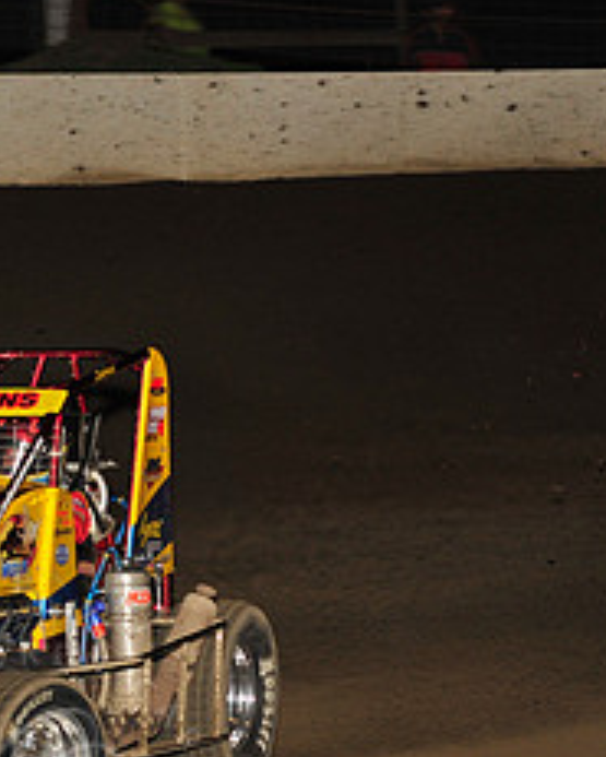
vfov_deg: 7.8
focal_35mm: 247
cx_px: 29
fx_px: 5534
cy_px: 537
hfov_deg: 6.3
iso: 800
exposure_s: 1/320
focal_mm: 105
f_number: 6.3
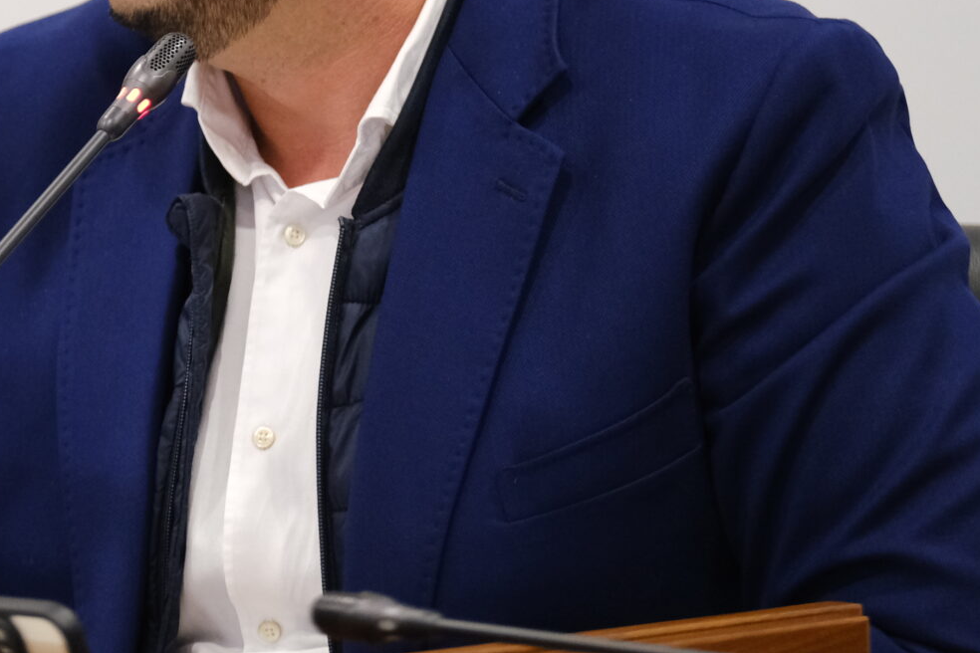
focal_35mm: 437
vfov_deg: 3.1
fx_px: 11895
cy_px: 3
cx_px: 50
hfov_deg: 4.7
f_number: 2.8
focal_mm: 140
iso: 2500
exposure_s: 1/250
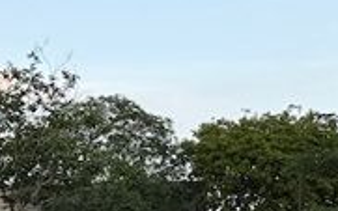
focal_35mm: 144
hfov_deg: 11.7
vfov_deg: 8.7
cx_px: -495
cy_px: 407
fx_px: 1326
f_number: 1.78
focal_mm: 6.76
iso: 80
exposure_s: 1/831
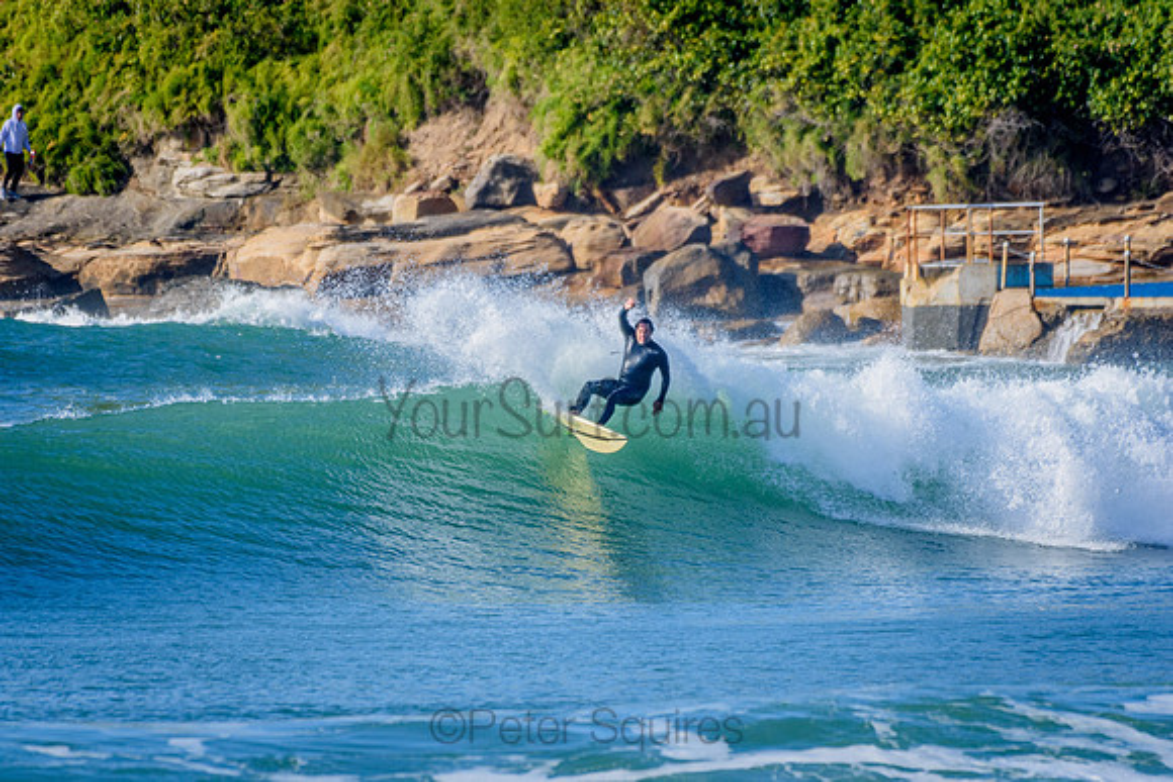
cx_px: 586
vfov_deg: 1.8
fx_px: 24442
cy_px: 391
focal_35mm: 750
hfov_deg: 2.7
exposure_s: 1/2000
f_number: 5.6
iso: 400
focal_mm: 500
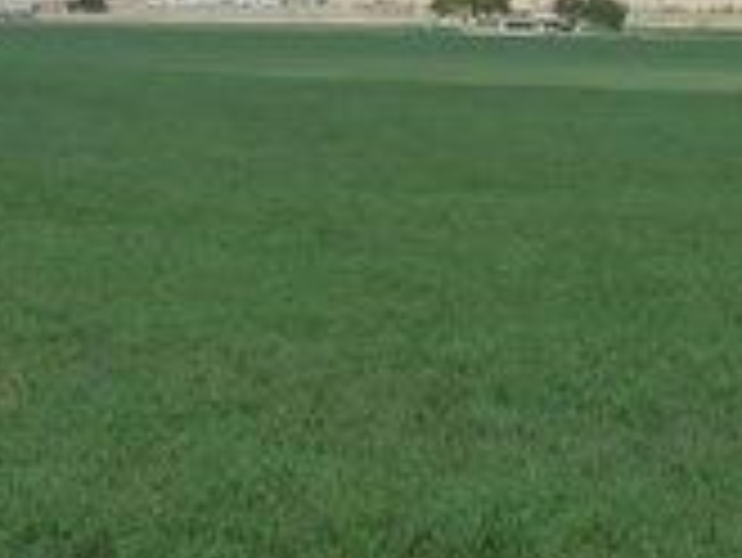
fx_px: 2081
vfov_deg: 15.1
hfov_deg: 20.0
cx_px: 616
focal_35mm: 97
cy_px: 518
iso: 125
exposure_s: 1/640
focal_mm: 4.5
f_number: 6.6
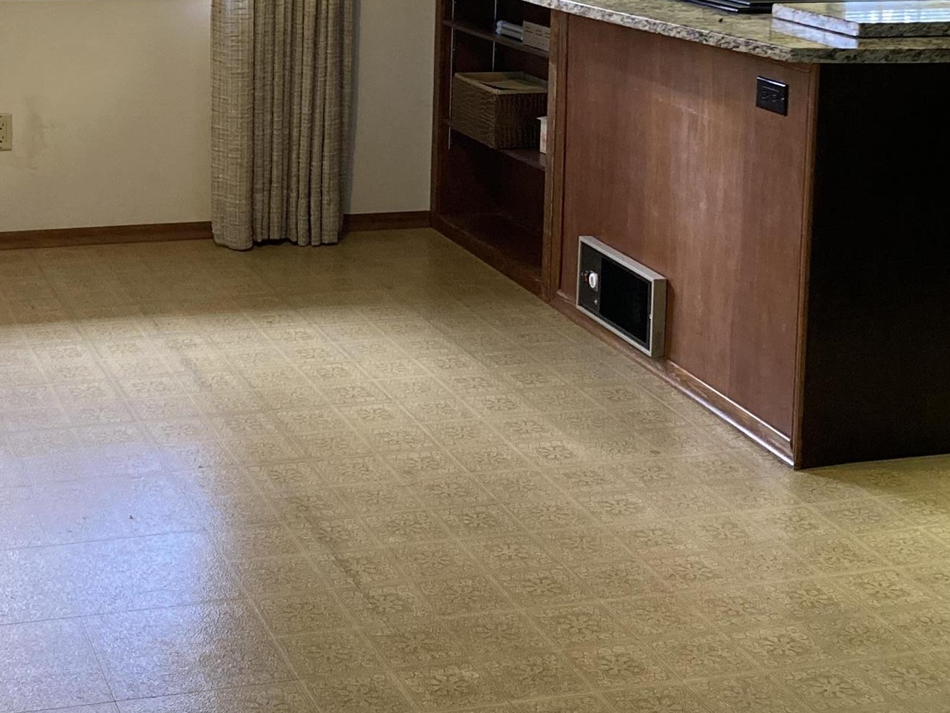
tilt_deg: -7.2
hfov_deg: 28.3
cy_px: 33
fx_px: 1866
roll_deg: -0.9
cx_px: 273
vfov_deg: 21.0
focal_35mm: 68
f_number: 1.8
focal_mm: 3.99
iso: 160
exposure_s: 1/60
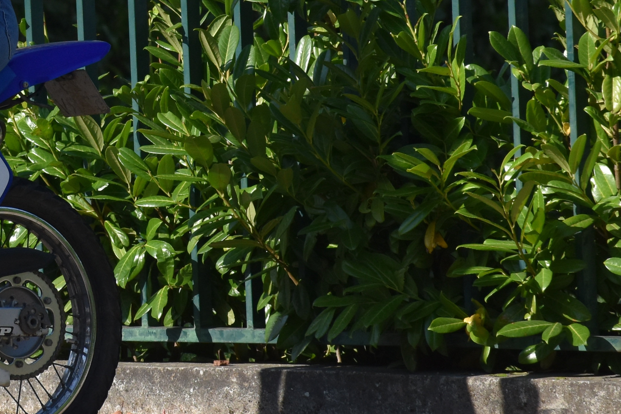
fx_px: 11403
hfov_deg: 3.1
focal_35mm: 661
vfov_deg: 2.1
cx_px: -196
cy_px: -86
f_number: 6.3
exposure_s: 1/1600
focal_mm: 150
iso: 400
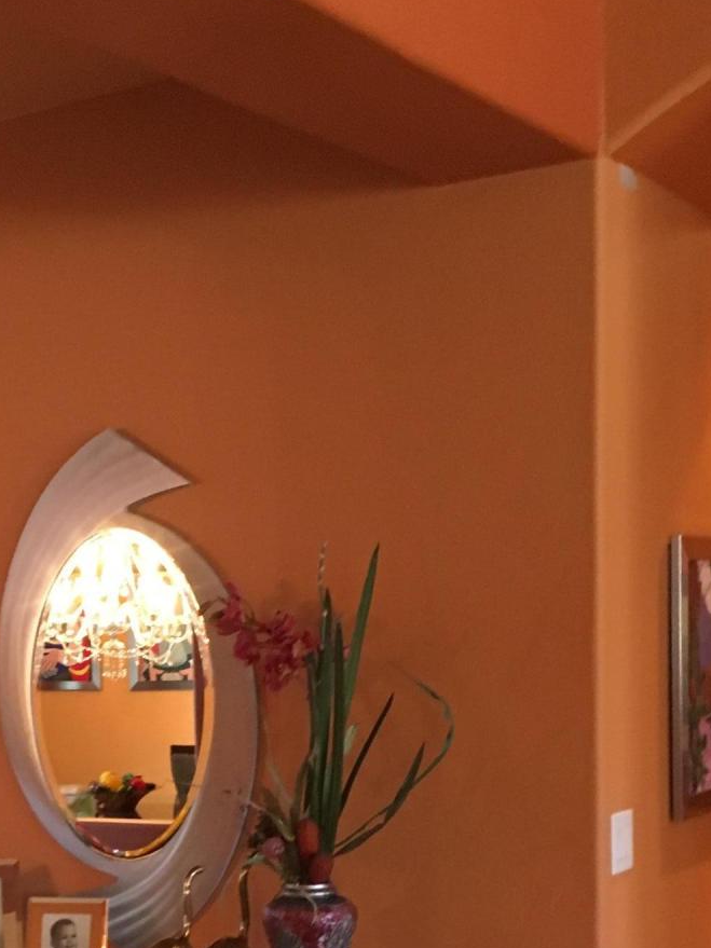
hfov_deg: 21.9
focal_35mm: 66
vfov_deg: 28.3
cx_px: 108
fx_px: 1808
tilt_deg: -4.2
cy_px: 842
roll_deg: +2.5
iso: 200
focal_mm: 4.15
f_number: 2.2
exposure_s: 1/15
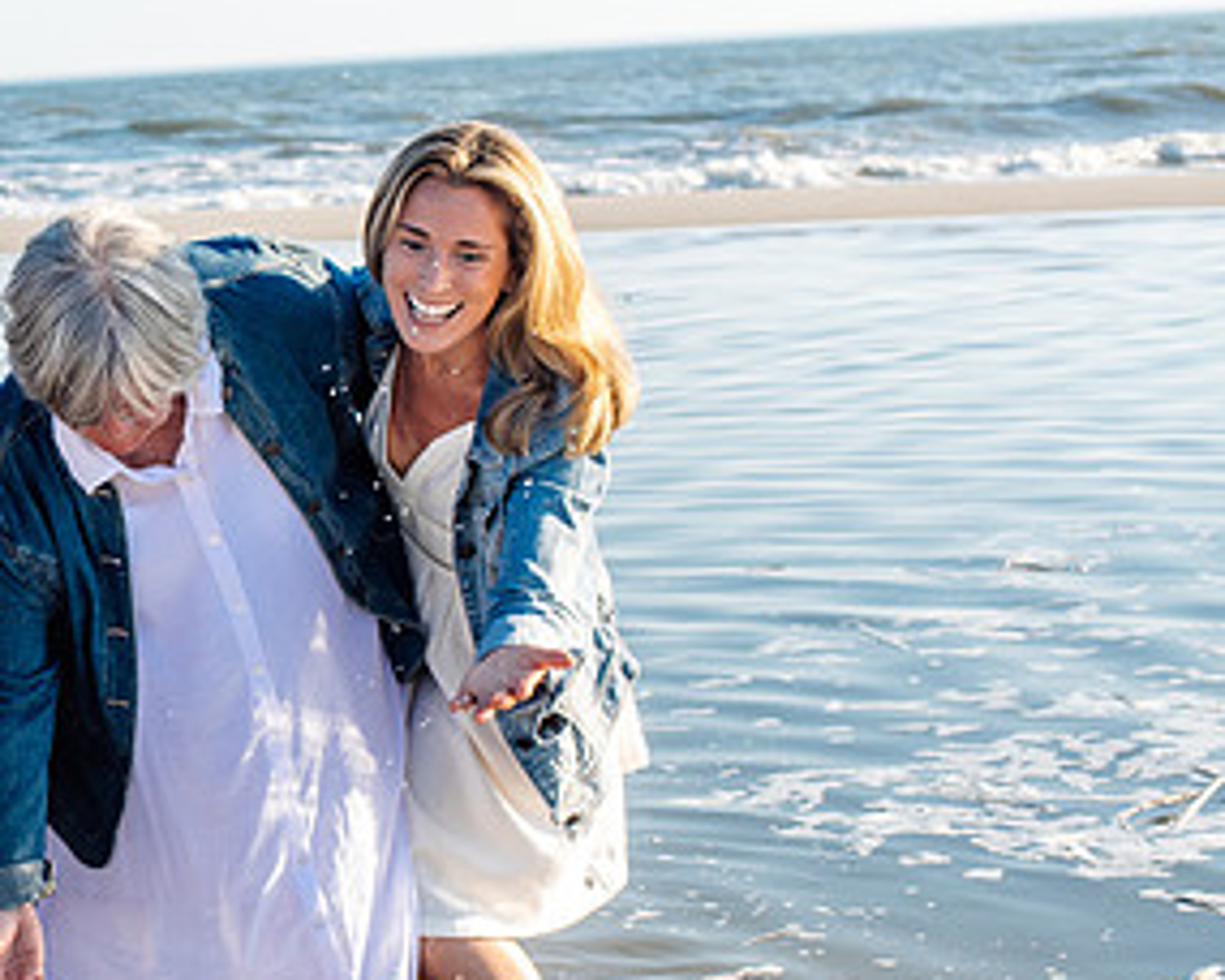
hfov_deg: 19.0
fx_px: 3444
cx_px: -246
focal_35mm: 95
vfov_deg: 16.2
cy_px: 513
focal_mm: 35
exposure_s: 1/500
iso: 160
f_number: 4.5
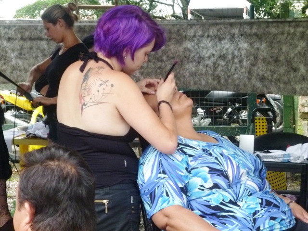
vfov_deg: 15.1
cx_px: 154
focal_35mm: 98
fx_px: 872
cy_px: 116
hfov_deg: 20.0
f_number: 6.2
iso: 400
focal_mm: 17.5
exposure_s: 1/60
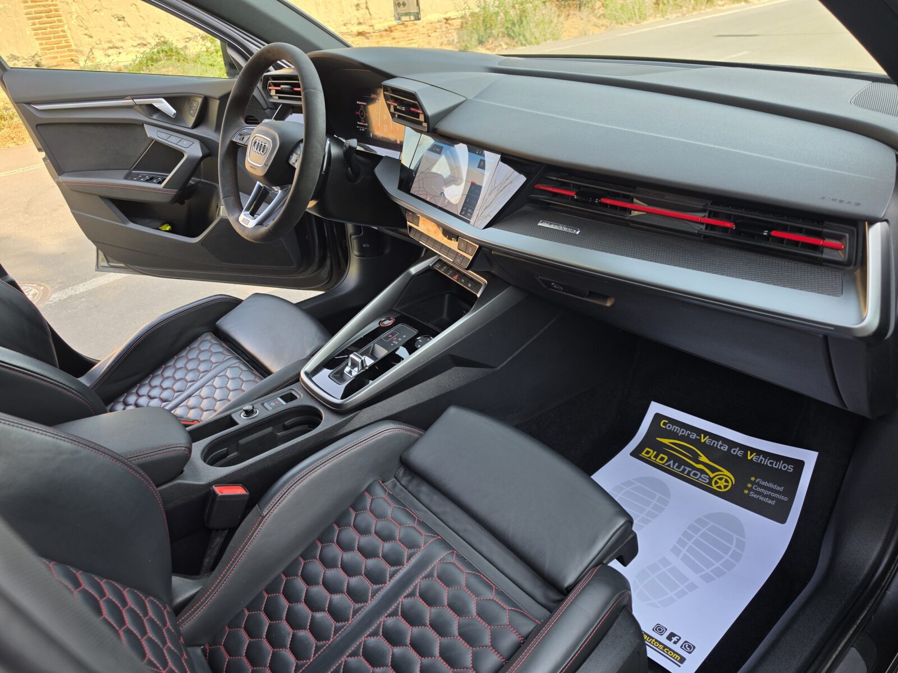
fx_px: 597
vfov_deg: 58.9
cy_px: 336
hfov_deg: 73.9
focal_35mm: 23
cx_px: 449
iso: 10
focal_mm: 6.5
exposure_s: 1/97.9
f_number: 1.4
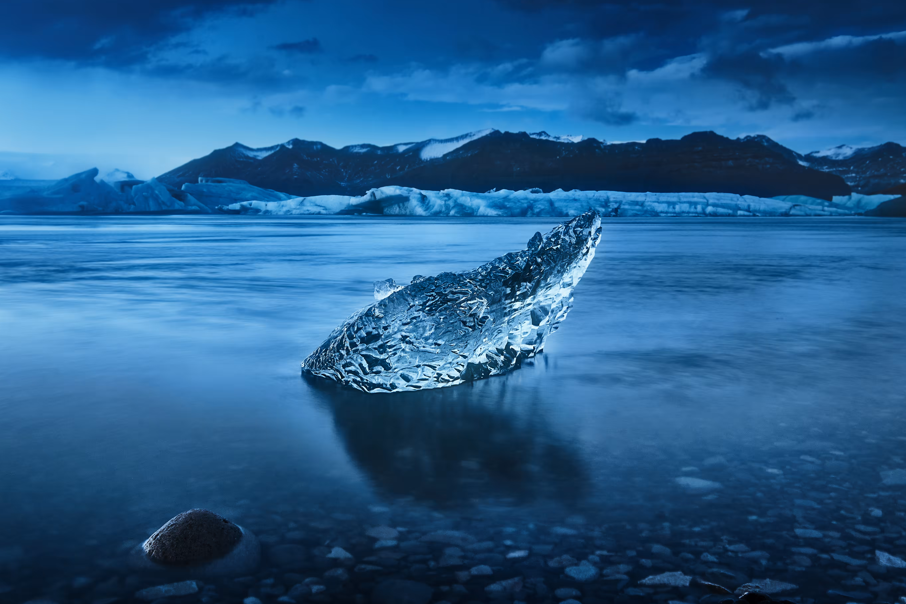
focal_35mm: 33
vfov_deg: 40.0
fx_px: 830
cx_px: 435
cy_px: 303
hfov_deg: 57.2
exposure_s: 5
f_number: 11
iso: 80
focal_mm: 30
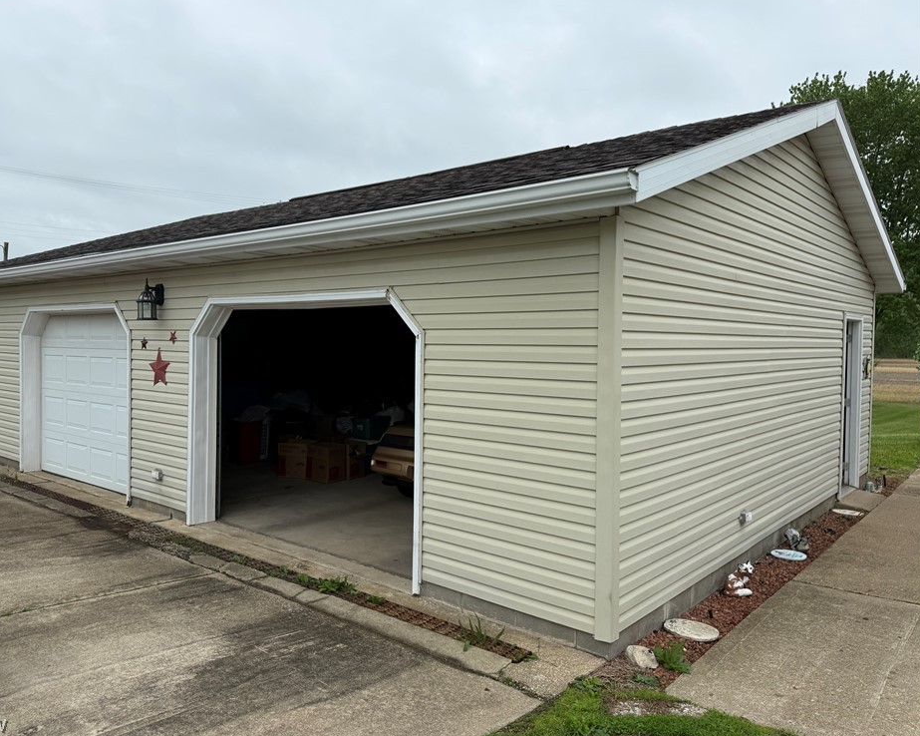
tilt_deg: -0.4
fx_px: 708
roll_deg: -1.1
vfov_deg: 54.9
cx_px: 414
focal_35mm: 26
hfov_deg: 65.9
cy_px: 357
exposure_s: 1/1314
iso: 80
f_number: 1.78
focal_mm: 6.76
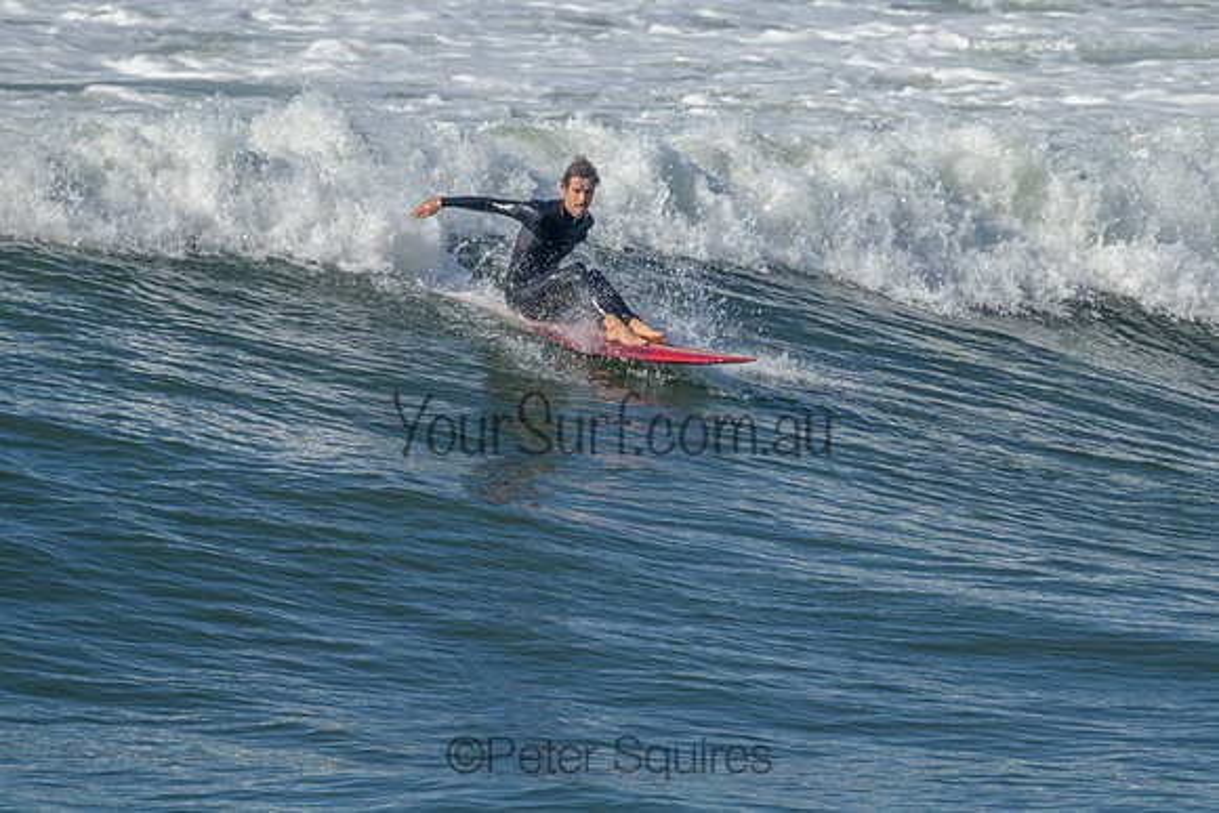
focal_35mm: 1064
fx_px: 36043
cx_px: 663
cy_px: 315
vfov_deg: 1.3
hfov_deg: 1.9
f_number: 11
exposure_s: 1/2000
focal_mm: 800
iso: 640
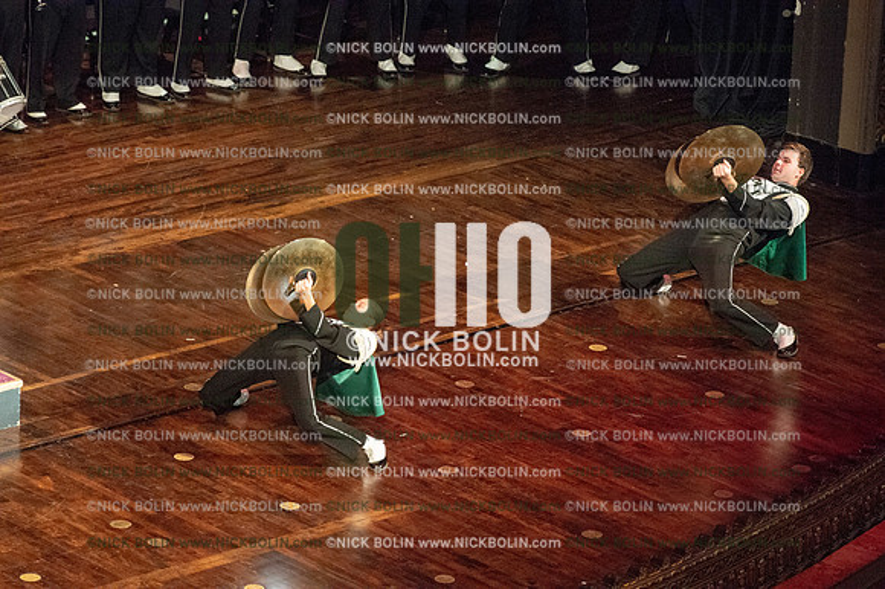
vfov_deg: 6.9
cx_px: 442
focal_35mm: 200
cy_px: 294
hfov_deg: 10.3
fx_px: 4914
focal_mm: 200
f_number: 5.6
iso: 8000
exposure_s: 1/500
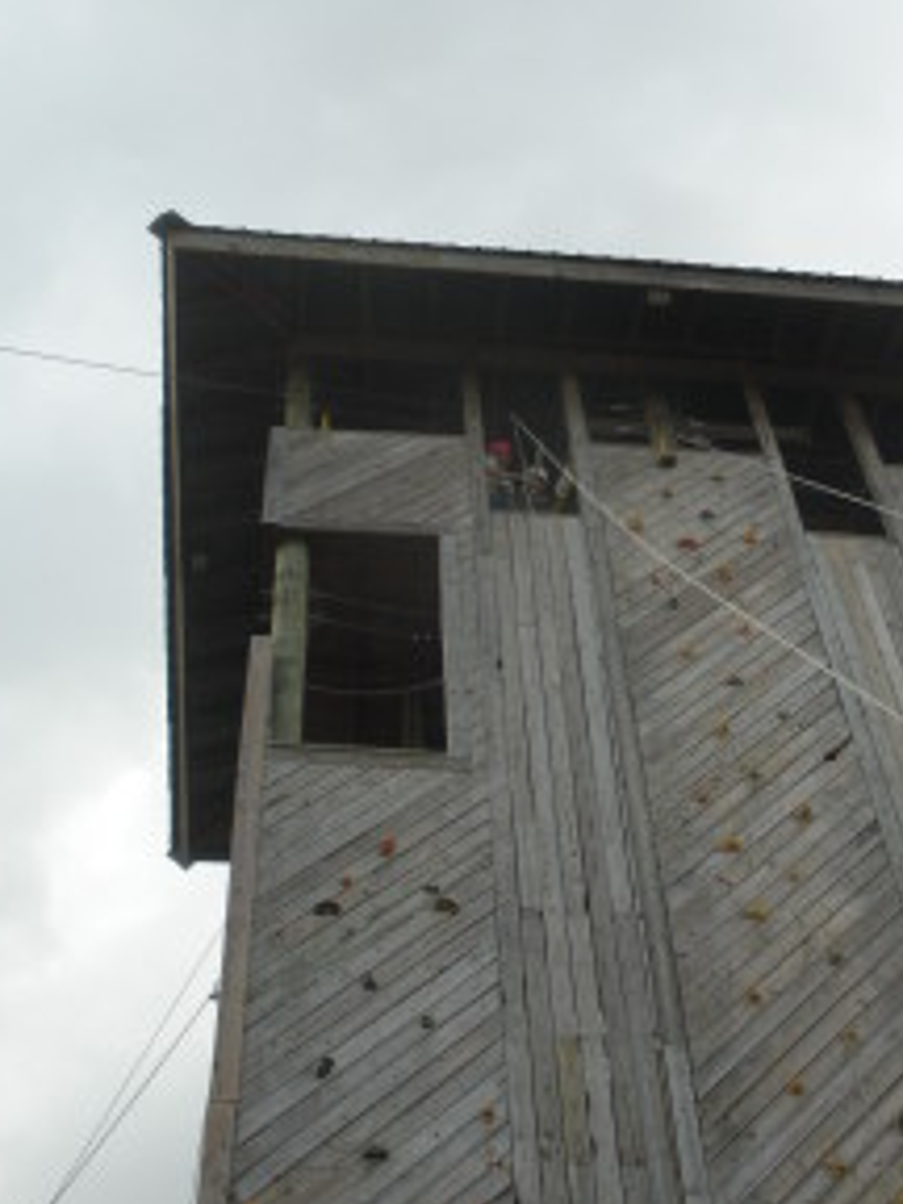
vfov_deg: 33.8
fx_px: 1983
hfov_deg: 25.6
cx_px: 556
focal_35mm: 57
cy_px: 577
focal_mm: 6.3
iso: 88
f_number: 3.5
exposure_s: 1/526
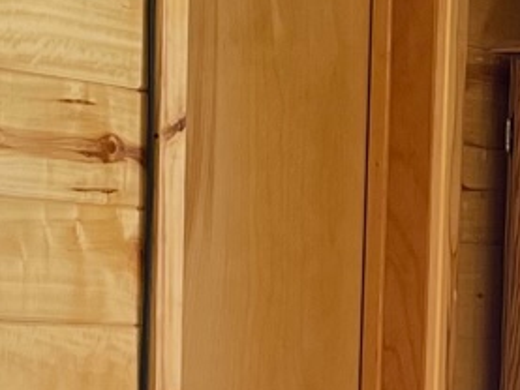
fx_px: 2840
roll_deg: -2.3
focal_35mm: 189
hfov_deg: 10.4
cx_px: 443
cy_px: 707
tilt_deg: -8.2
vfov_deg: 7.6
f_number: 1.6
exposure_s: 1/120
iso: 80
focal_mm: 5.1
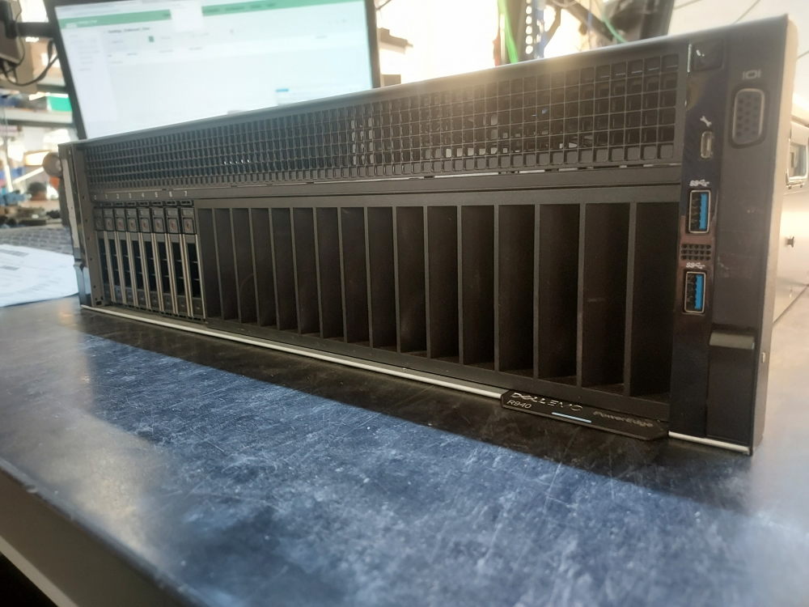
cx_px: 404
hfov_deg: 71.6
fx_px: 561
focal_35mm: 24
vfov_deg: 56.8
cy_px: 304
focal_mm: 4.6
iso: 640
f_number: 1.8
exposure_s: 1/24
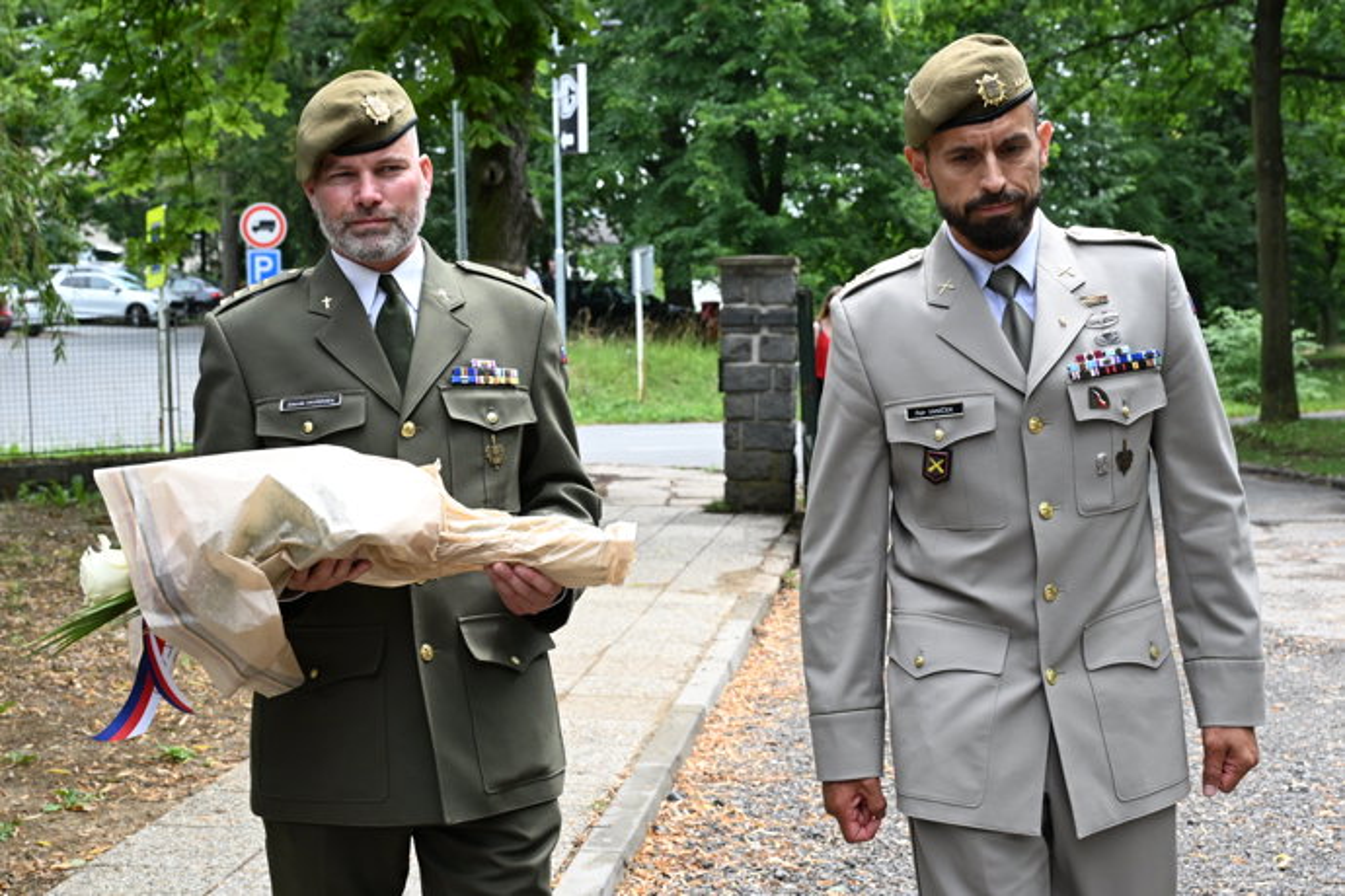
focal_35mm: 51
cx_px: 672
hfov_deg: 38.9
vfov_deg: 26.5
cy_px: 448
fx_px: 1905
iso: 1000
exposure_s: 1/1600
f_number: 5
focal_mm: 34
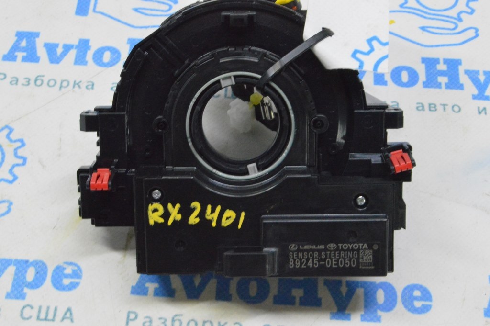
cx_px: 245
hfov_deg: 29.3
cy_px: 163
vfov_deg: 19.7
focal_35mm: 69
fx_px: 938
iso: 6400
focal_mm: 46
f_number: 20
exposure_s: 1/20
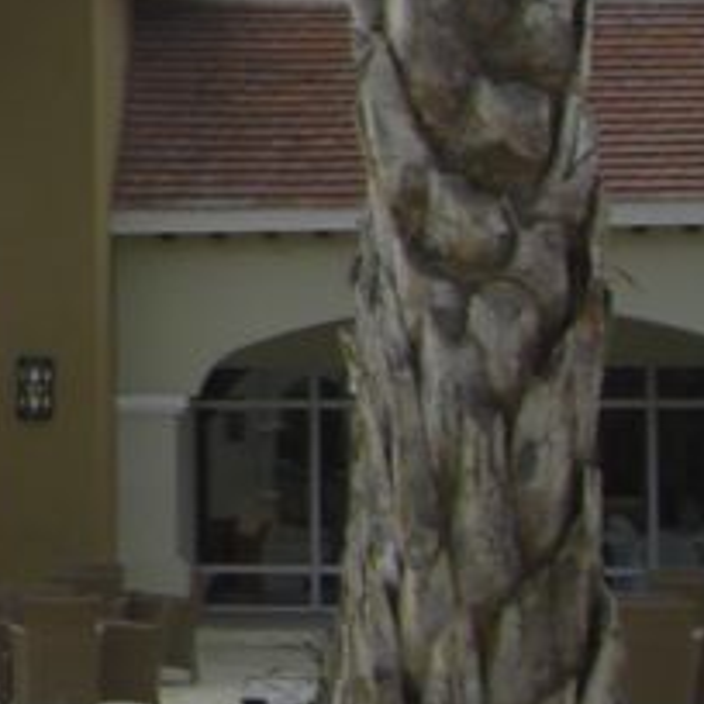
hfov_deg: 9.4
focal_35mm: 169
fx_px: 3889
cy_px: 128
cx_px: -859
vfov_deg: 10.3
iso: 64
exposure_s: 1/500
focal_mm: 6.2
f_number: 2.7
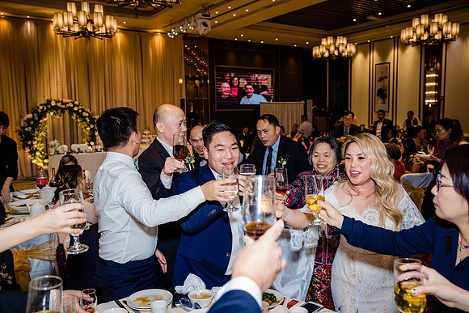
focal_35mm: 31
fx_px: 404
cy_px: 156
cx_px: 234
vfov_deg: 42.3
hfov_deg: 60.3
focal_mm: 31
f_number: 4
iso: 1250
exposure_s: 1/160
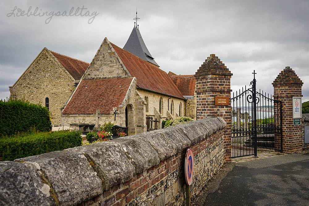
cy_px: 103
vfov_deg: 46.4
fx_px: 240
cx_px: 154
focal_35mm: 28
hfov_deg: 65.5
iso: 100
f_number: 5
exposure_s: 1/320
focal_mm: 28
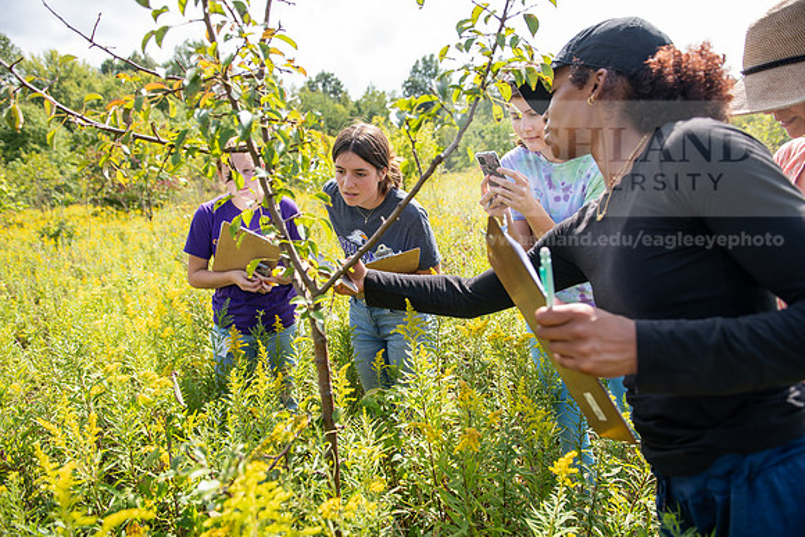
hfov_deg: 73.7
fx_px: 537
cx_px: 402
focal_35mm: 24
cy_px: 268
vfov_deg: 53.2
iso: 80
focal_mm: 24
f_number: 3.5
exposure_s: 1/250
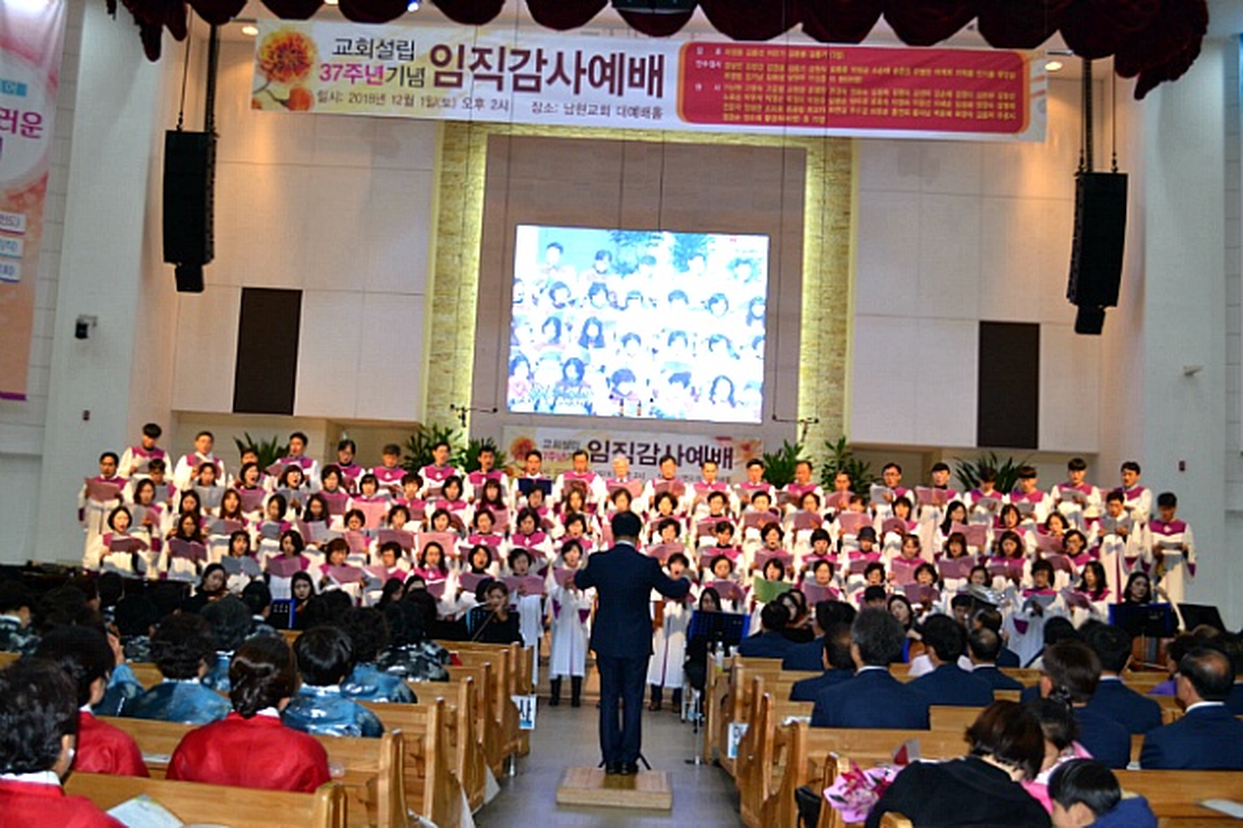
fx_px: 1346
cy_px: 414
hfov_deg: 49.6
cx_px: 622
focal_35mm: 39
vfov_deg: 34.2
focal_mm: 26
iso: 400
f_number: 4.2
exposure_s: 1/60
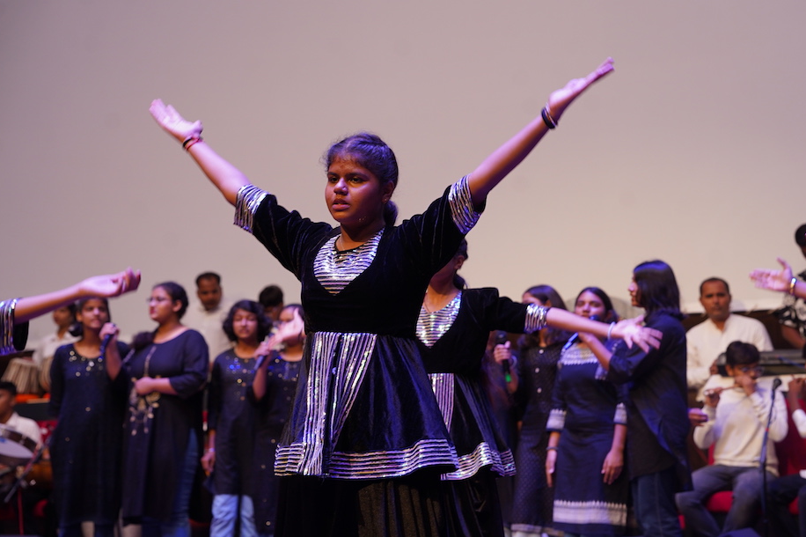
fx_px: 2126
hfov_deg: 21.5
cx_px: 423
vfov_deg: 14.4
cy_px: 250
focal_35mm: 95
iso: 800
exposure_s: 1/60
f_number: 4.5
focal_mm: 85
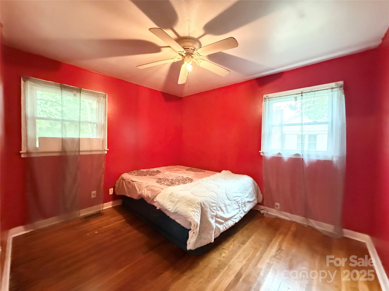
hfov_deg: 102.1
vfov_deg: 85.7
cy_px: 146
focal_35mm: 14
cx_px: 194
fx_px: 157
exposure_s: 1/60
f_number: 2.2
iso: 1250
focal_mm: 2.22
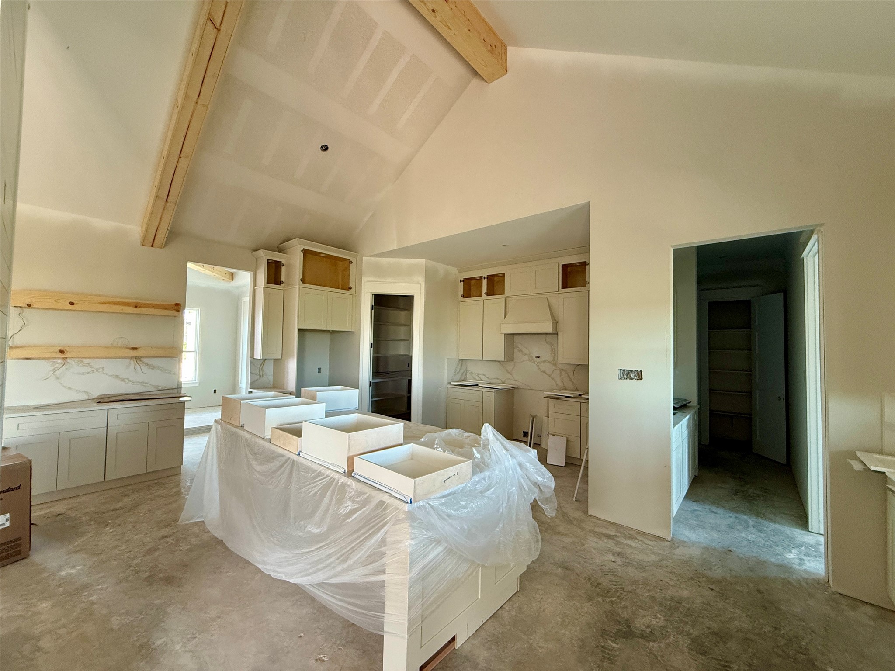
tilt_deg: +2.5
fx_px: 362
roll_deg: -1.0
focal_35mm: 14
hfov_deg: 102.1
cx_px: 448
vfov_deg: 85.7
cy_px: 336
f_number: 2.2
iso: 250
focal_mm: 2.22
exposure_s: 1/99
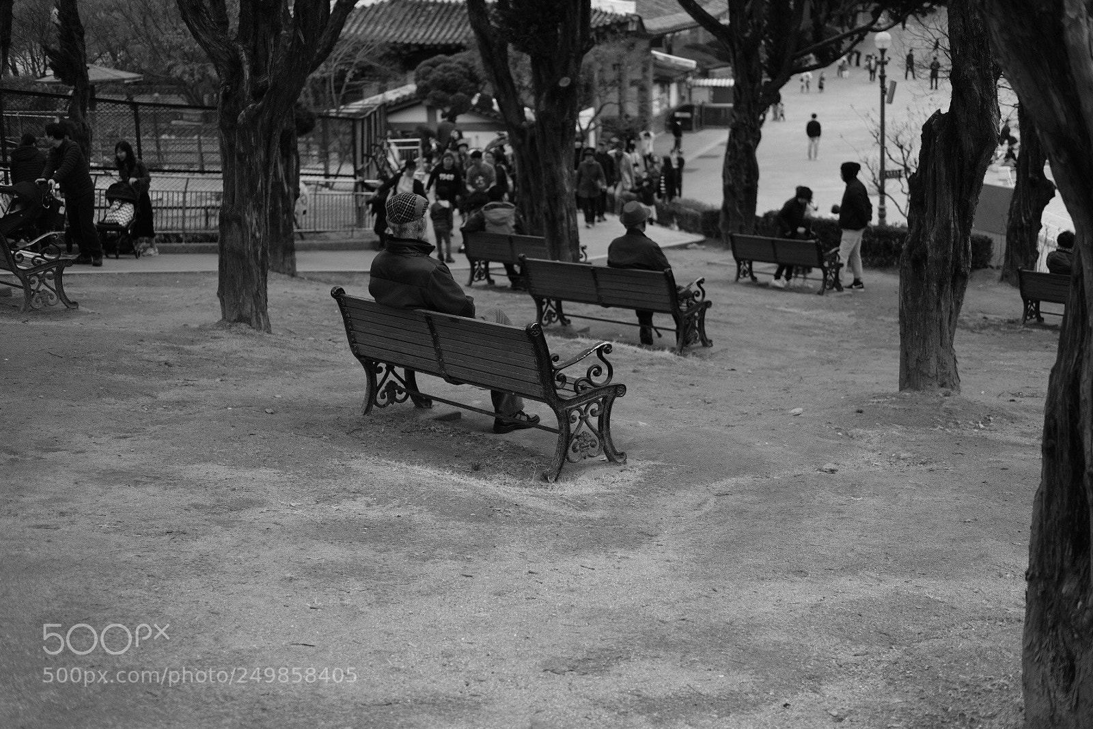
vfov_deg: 25.5
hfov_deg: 37.5
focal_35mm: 53
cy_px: 364
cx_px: 546
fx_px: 1609
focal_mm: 35
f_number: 2
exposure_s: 1/2000
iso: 200
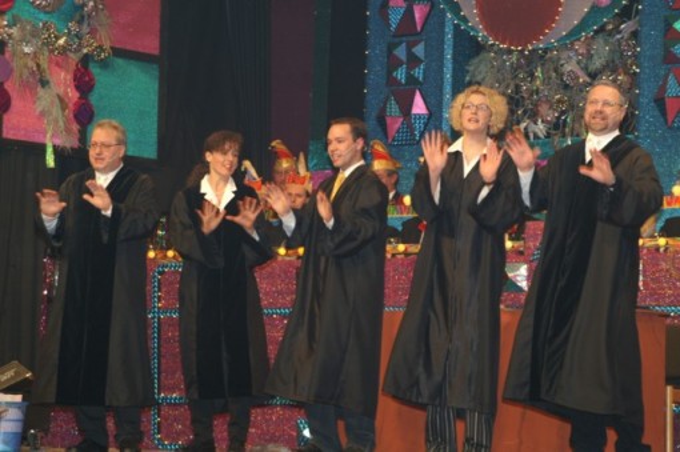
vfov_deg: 10.7
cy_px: 226
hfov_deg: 16.1
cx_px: 340
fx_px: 2406
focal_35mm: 128
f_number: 5.6
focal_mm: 85
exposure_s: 1/60
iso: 400
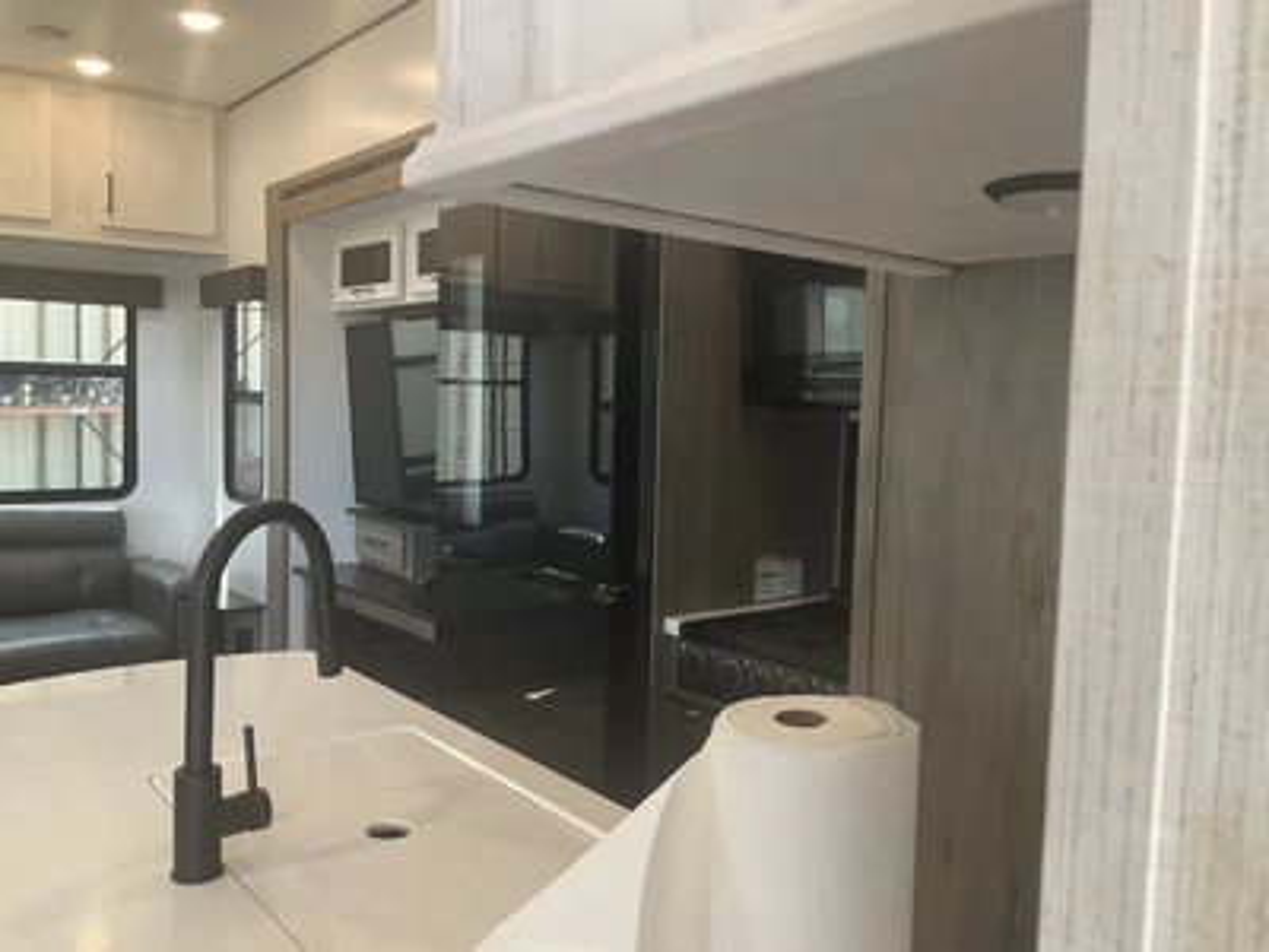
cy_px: 476
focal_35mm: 29
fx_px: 1063
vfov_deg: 48.2
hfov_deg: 61.7
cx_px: 634
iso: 80
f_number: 1.8
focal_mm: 3
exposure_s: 1/60
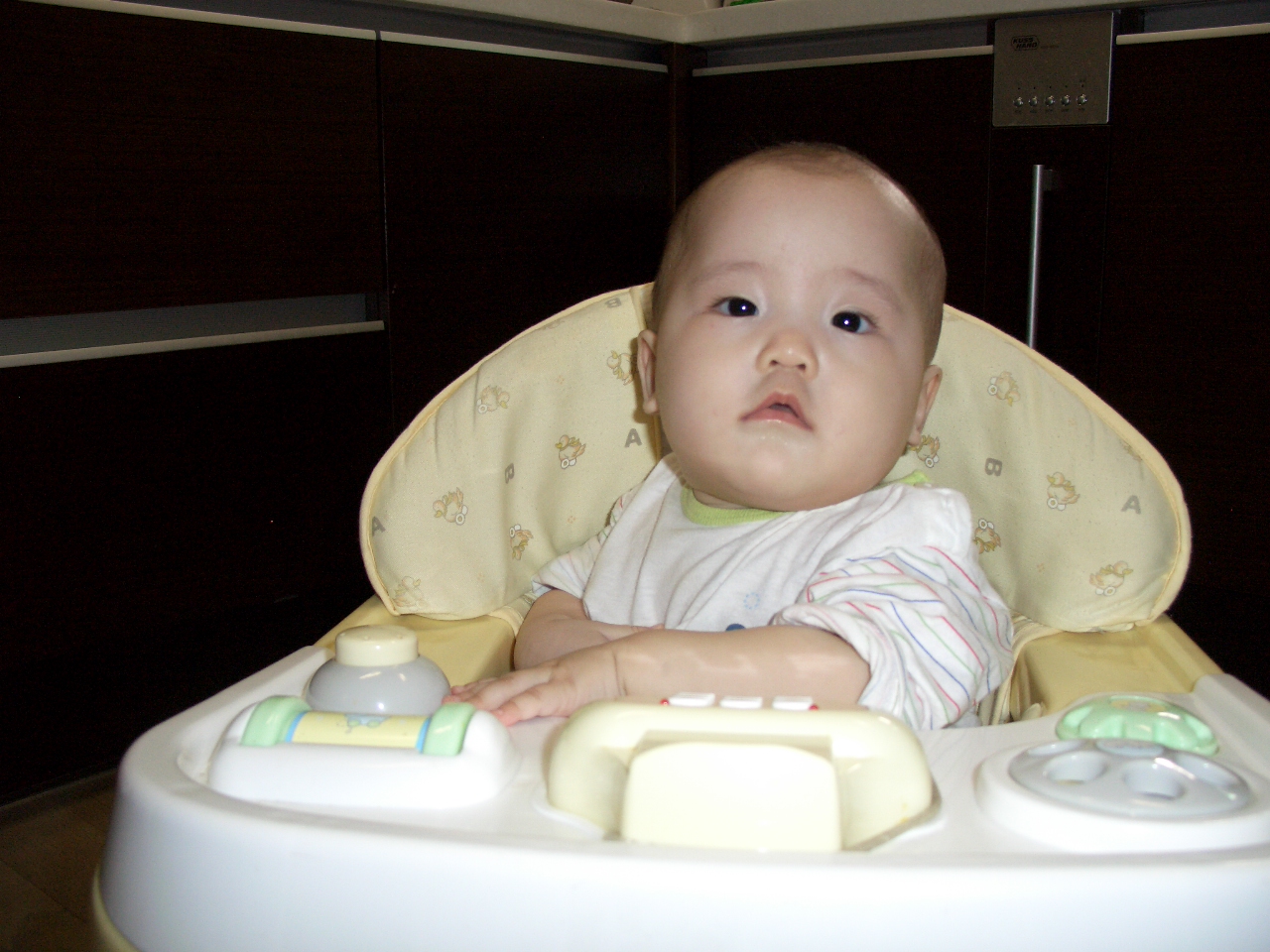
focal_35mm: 33
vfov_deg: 42.9
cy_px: 476
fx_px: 1211
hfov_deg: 55.4
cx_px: 635
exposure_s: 1/60
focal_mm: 7.1
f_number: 2.8
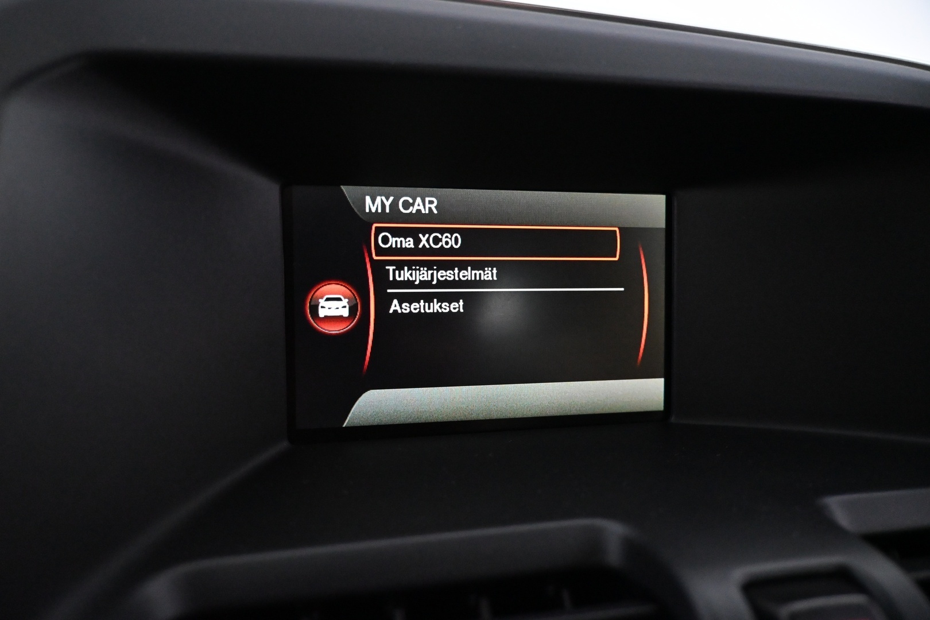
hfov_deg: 73.7
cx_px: 465
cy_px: 310
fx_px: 620
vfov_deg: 53.1
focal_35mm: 24
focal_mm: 16
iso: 5000
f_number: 3.5
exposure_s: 1/60
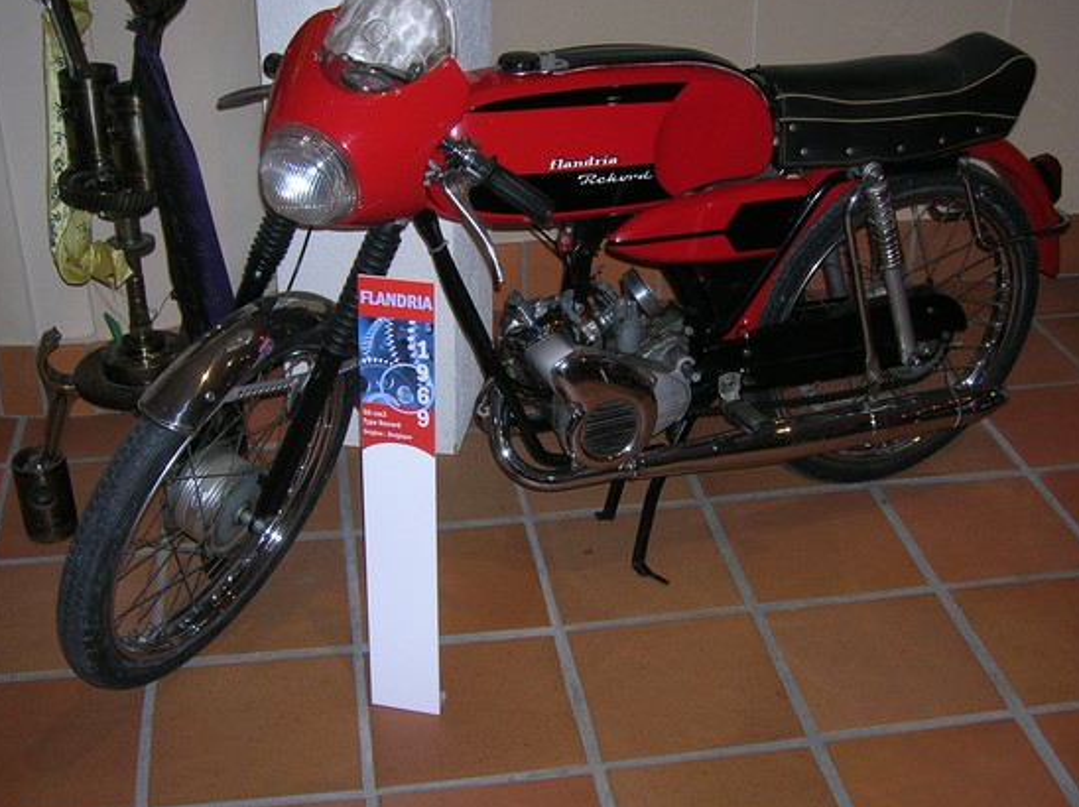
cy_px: 403
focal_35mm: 44
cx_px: 560
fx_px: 1370
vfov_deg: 32.8
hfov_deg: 43.0
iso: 56
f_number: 2.9
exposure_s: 1/60.1
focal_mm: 5.7
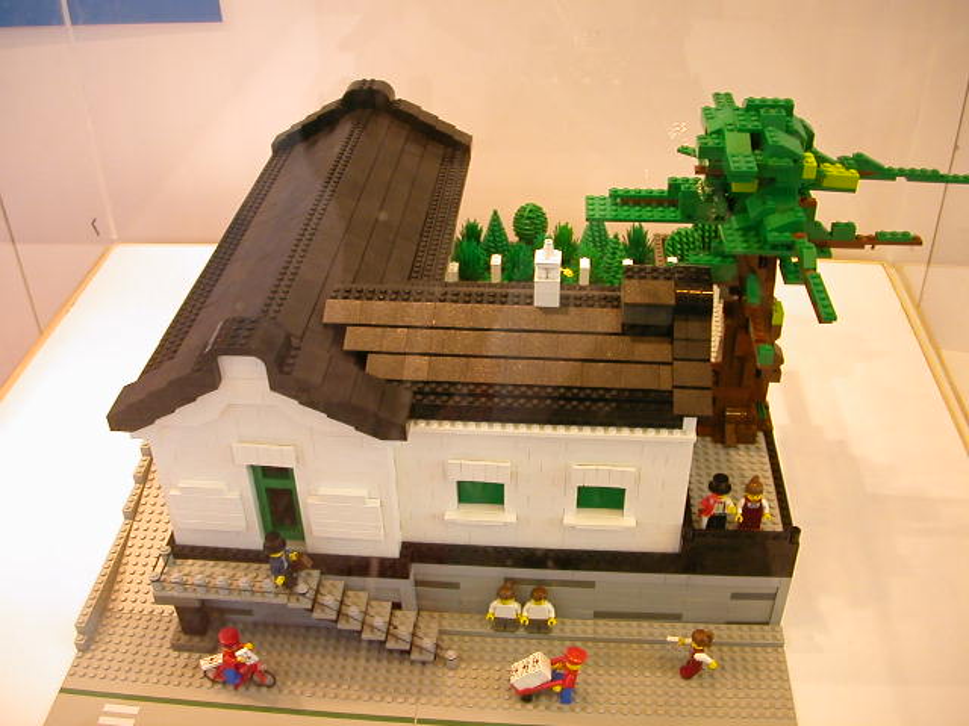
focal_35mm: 37
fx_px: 1036
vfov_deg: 38.7
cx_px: 484
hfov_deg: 50.1
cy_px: 363
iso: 100
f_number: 2.7
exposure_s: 1/18.6
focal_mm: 5.6
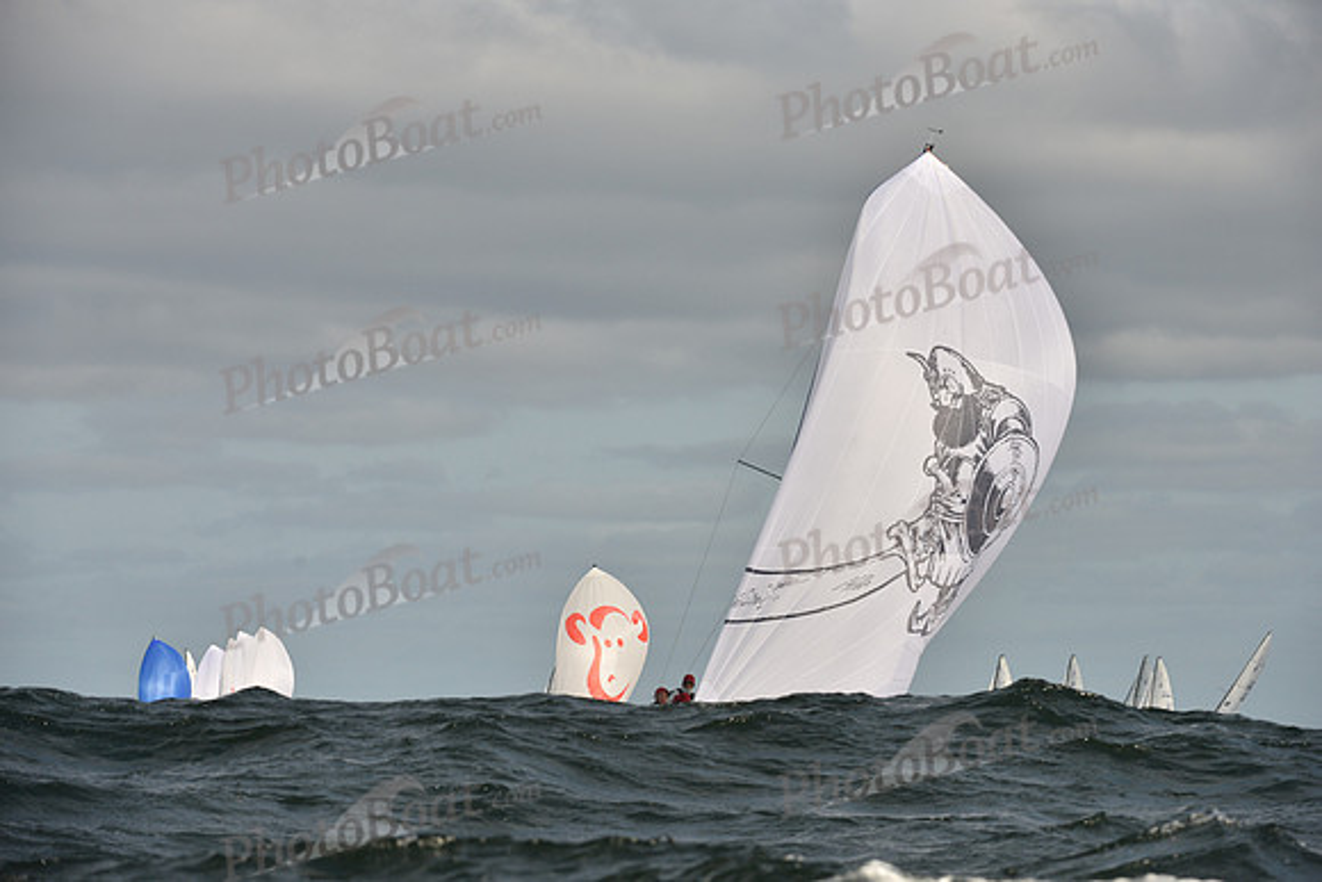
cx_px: 661
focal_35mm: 210
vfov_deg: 6.5
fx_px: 7713
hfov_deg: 9.8
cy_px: 441
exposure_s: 1/1600
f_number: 8
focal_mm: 210
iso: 320
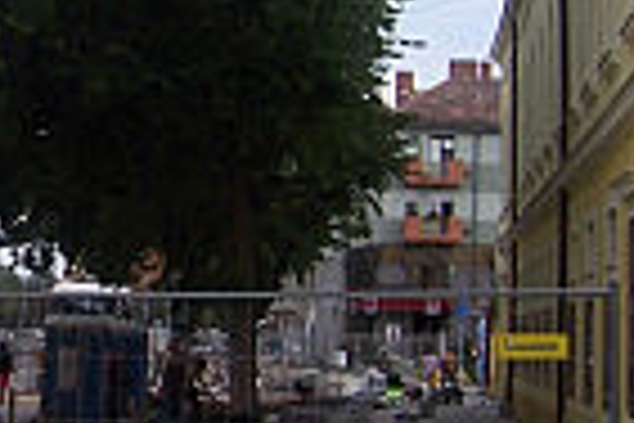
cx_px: -49
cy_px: 176
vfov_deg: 12.1
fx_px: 1990
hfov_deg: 17.5
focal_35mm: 113
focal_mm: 5.6
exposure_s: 1/500
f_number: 5.6
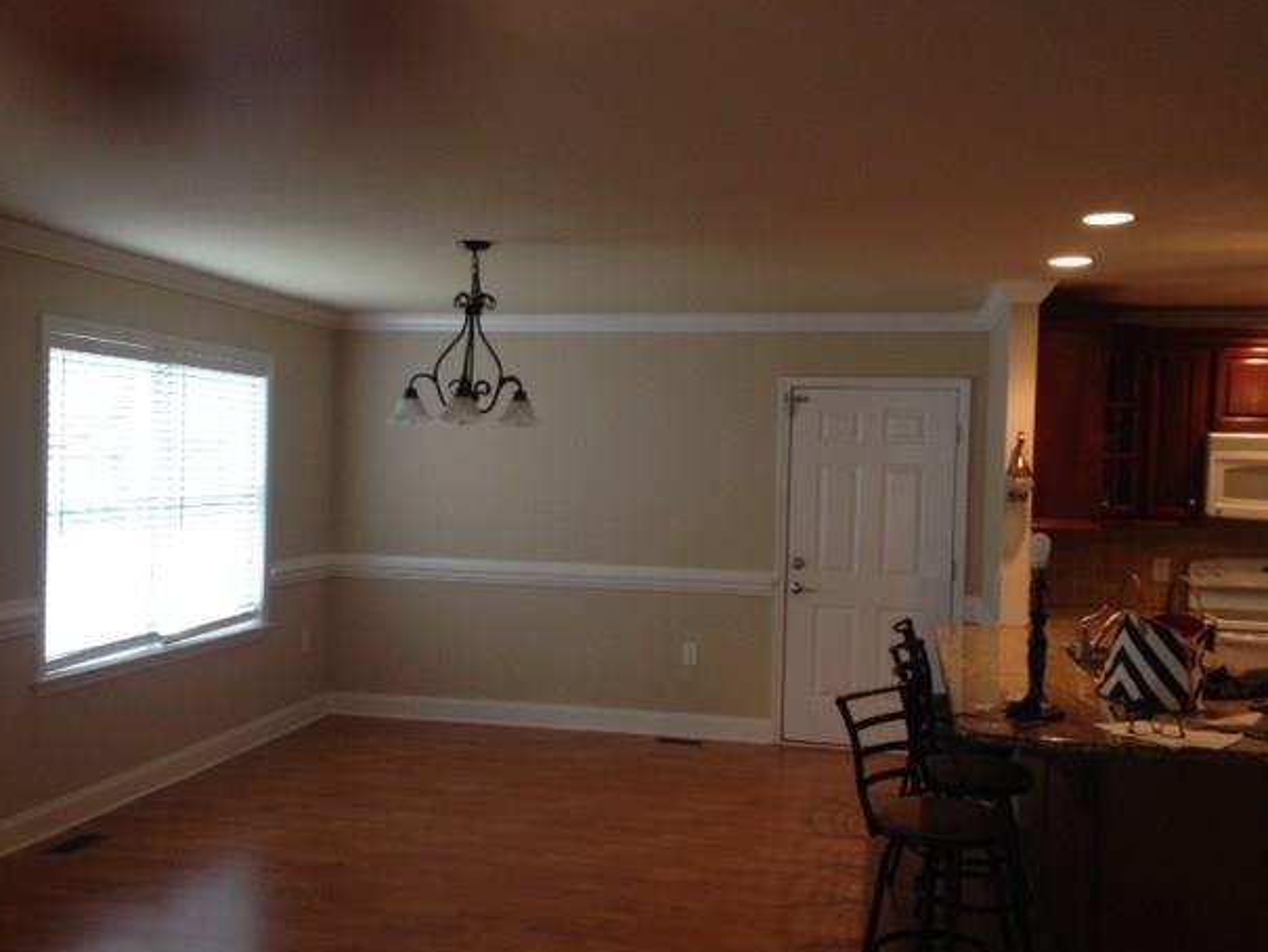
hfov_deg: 50.1
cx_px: 620
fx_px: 1356
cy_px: 497
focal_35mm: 37
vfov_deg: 38.7
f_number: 2.4
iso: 100
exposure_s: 1/20
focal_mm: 4.28
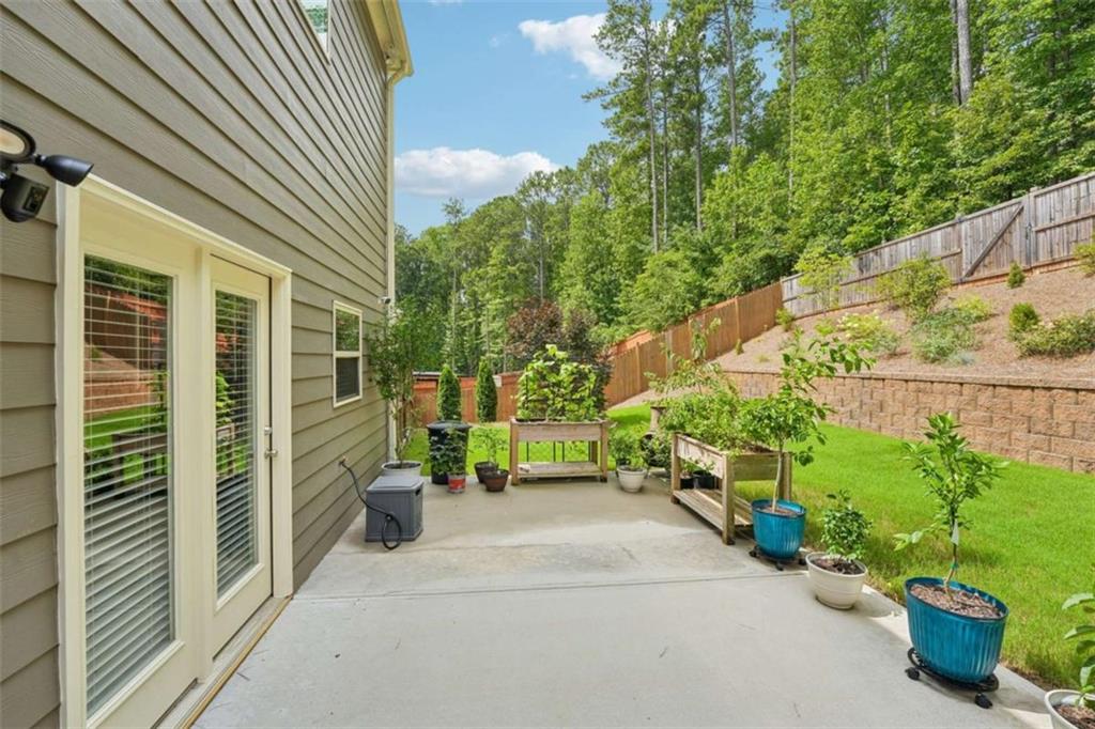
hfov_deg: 104.3
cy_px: 364
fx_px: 426
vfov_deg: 81.2
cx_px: 548
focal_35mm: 14
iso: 100
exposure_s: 1/125
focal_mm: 14
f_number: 8
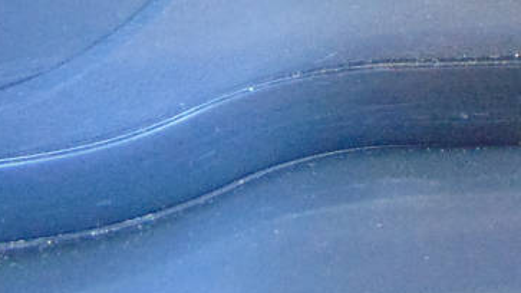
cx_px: 613
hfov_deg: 17.1
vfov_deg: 9.7
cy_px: -207
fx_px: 1657
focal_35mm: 120
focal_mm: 4.5
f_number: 3
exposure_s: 1/30
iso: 160
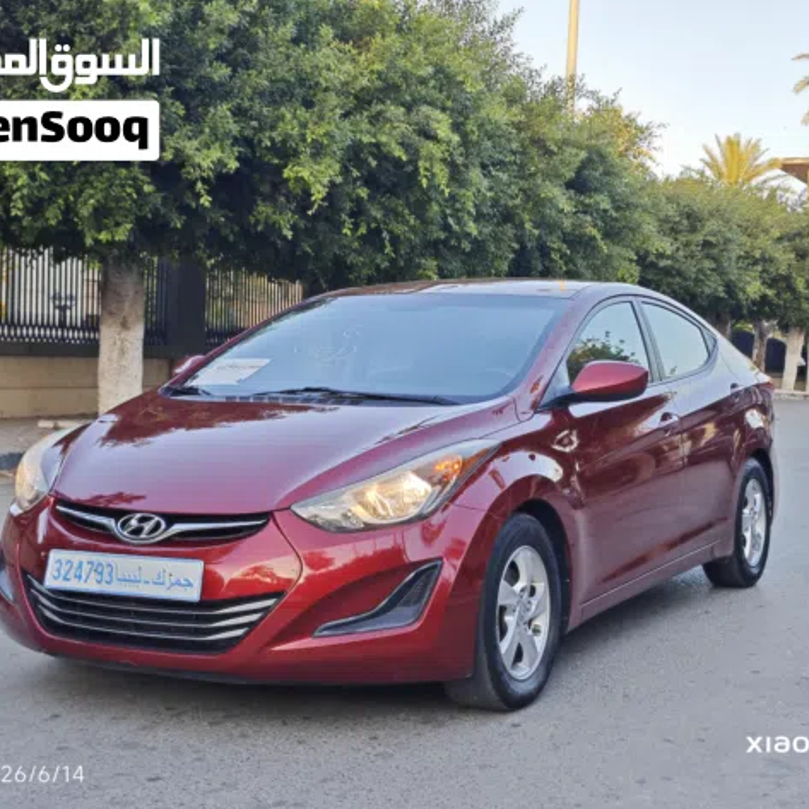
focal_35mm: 55
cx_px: 417
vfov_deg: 31.1
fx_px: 1454
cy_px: 407
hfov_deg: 31.1
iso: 50
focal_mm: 8.7
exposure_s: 1/238
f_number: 1.9
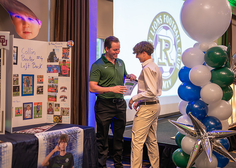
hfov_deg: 36.9
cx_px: 118
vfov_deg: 26.8
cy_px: 84
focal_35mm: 53
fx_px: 353
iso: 1000
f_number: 1.2
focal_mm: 50
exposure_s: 1/400
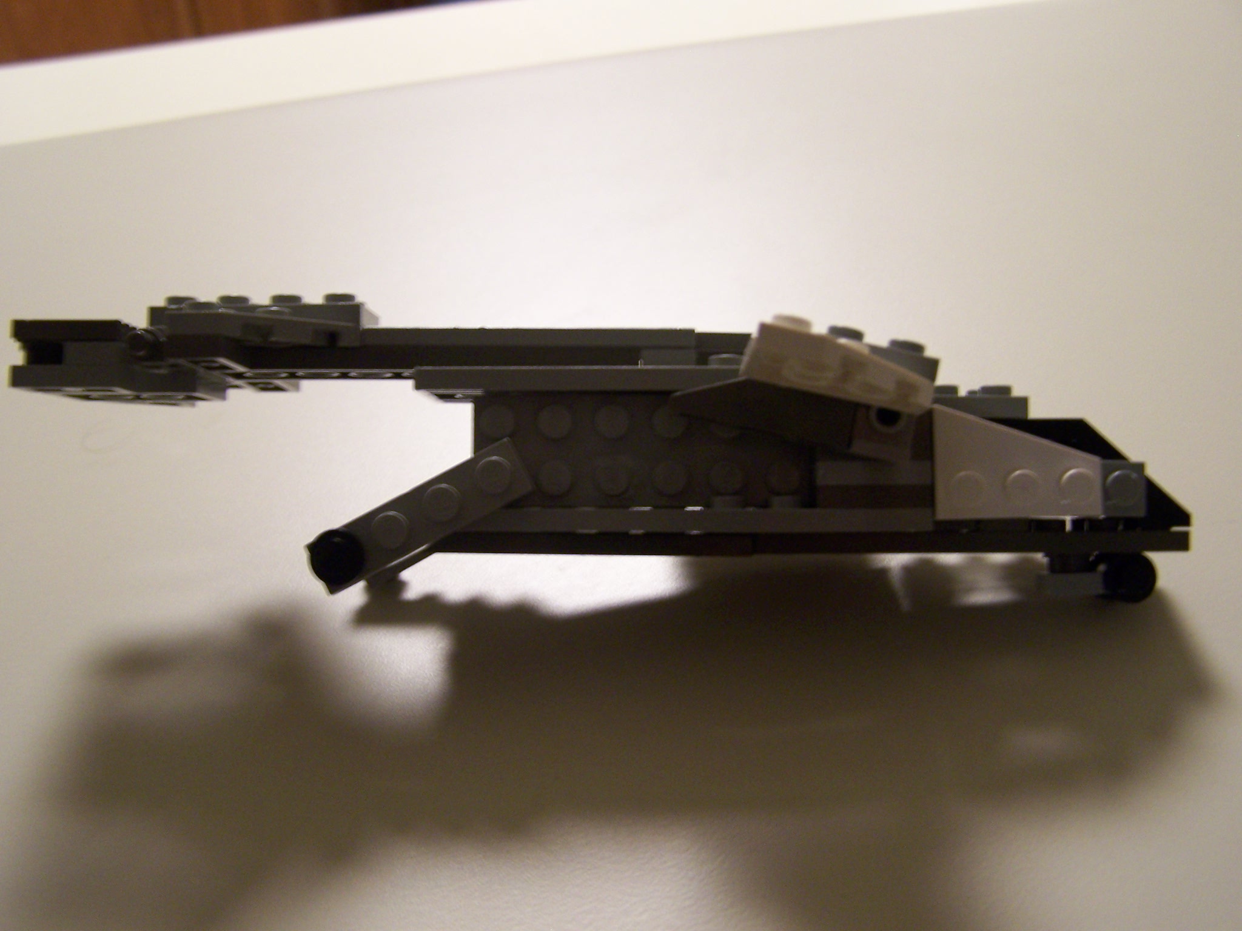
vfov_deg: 37.7
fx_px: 1363
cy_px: 466
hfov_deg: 49.0
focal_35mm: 38
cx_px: 621
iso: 140
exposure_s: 1/10
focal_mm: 6.3
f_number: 2.8
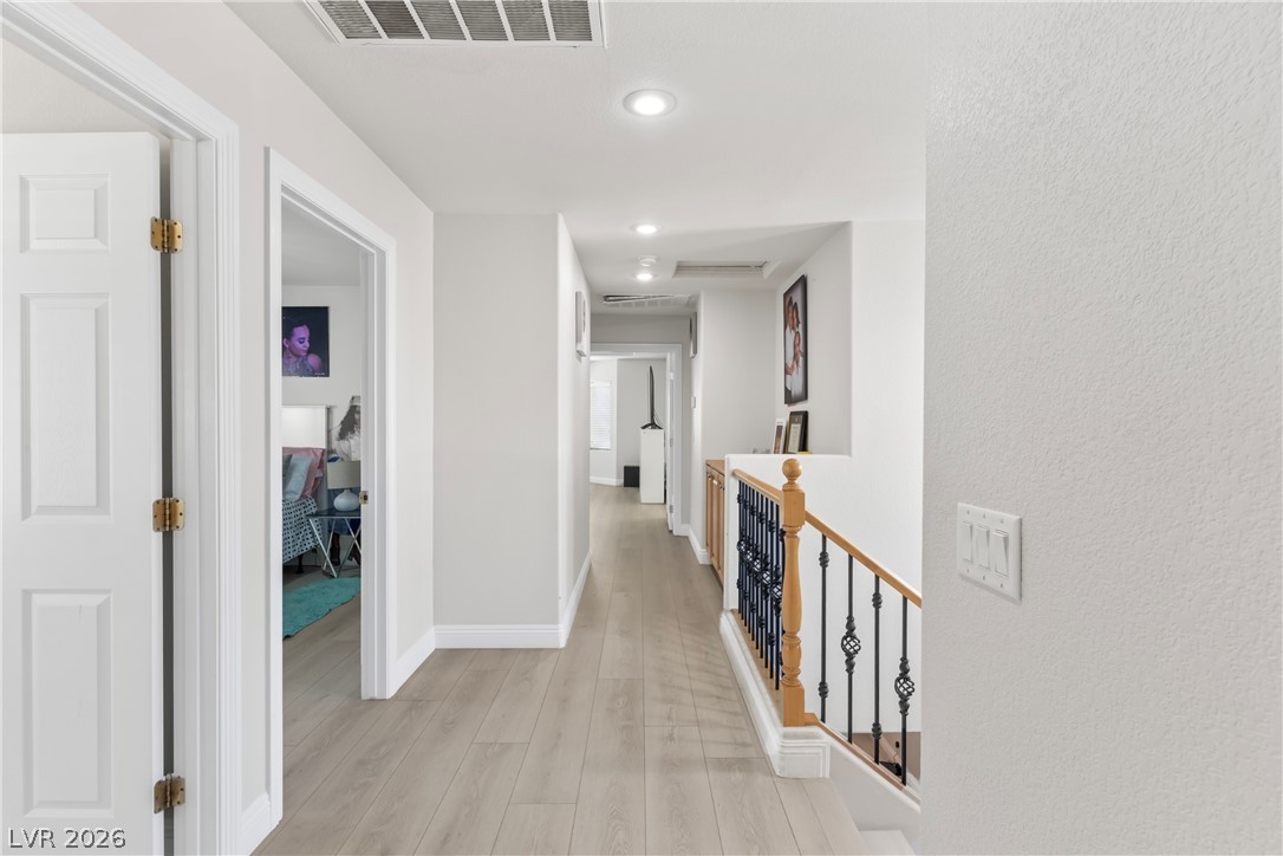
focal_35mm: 17
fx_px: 606
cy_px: 428
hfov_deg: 93.3
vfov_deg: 70.4
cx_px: 642
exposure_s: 1/2.5
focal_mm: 17
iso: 400
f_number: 8
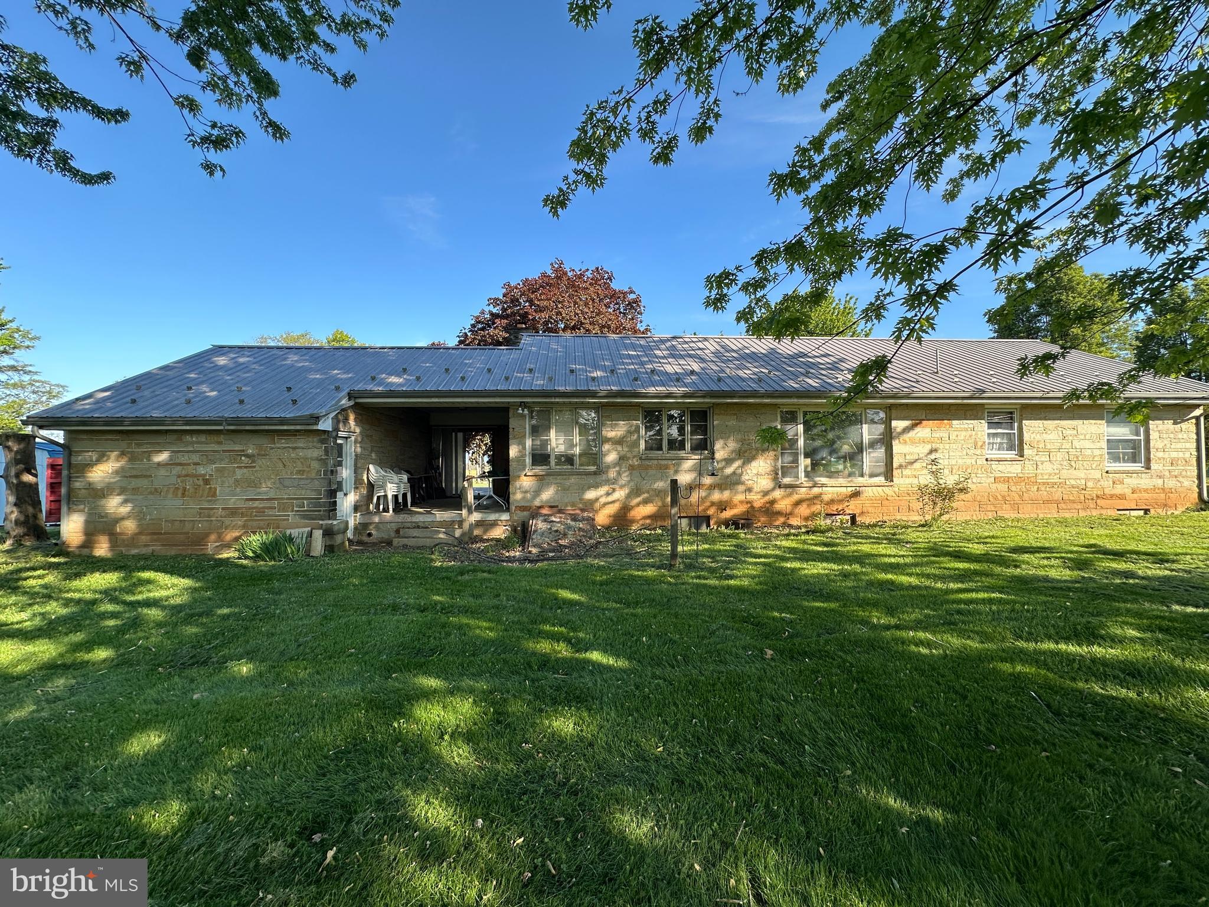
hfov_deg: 102.1
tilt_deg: +1.0
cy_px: 454
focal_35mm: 14
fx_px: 489
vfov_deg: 85.7
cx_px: 604
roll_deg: +0.3
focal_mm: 2.22
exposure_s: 1/450
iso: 40
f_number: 2.2
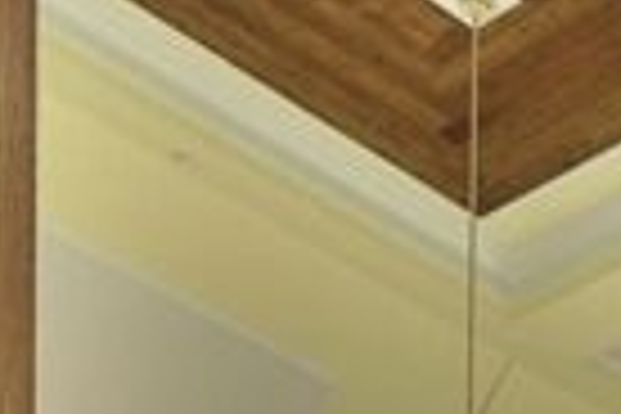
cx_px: 1786
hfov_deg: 10.4
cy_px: 1528
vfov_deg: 7.3
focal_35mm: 148
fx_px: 2553
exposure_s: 1/13
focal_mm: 20
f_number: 8
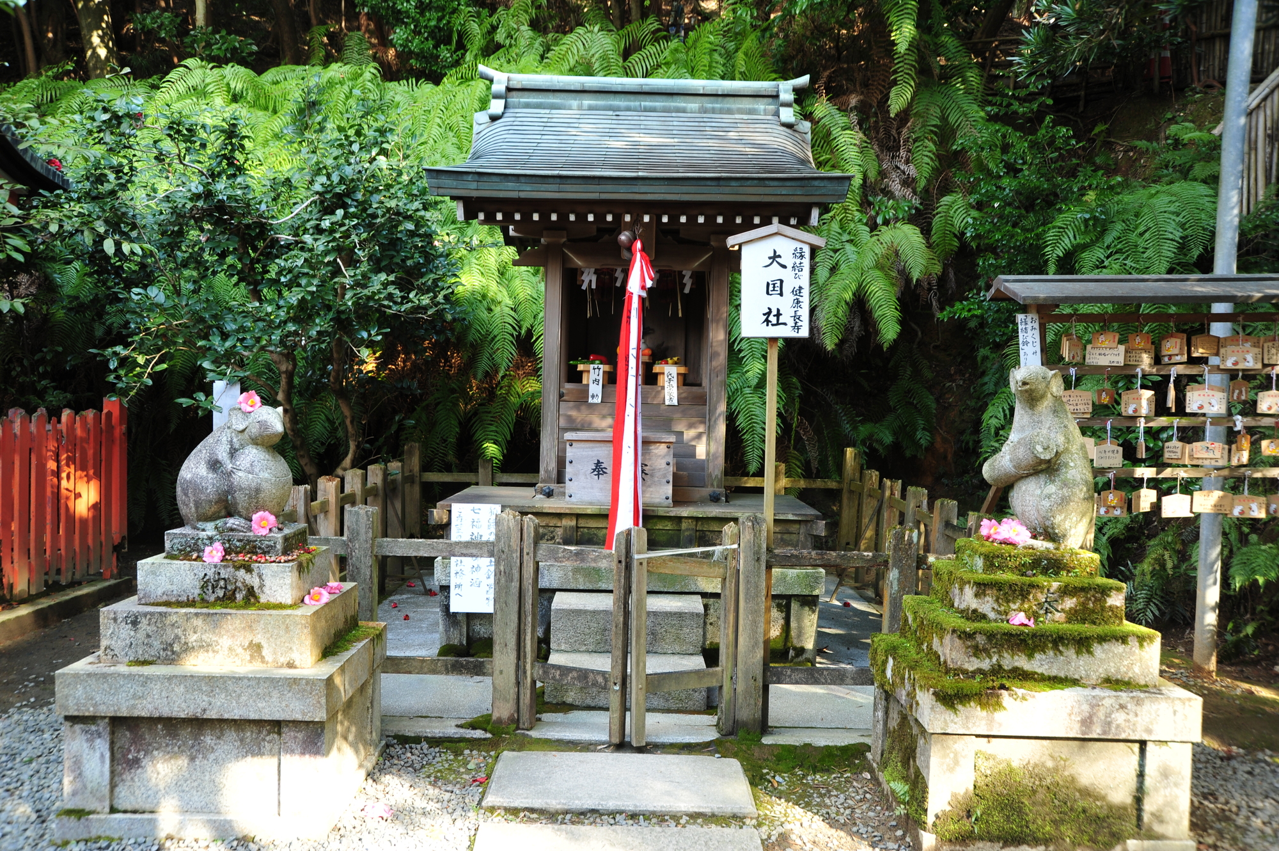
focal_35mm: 29
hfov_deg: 63.7
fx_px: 1029
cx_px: 640
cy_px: 426
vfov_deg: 44.9
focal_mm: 29
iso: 400
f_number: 8
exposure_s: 1/25
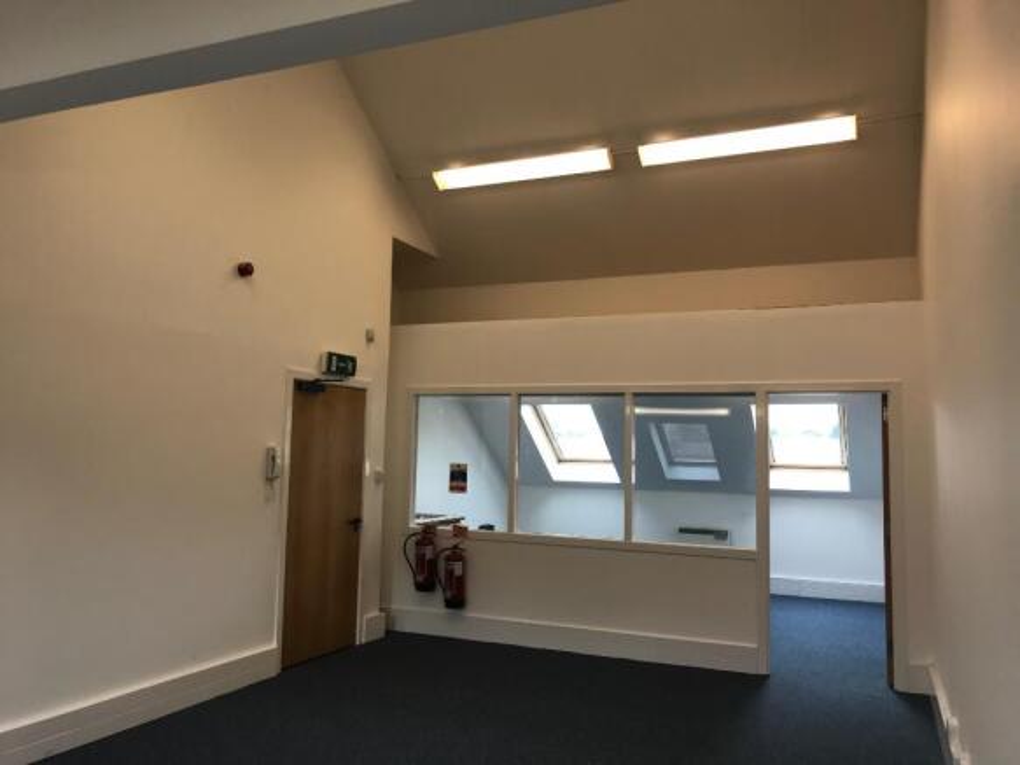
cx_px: 510
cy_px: 382
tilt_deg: +6.5
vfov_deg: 49.7
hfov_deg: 63.5
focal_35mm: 28
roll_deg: -1.5
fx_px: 825
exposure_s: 1/100
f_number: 1.8
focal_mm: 3.99
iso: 40
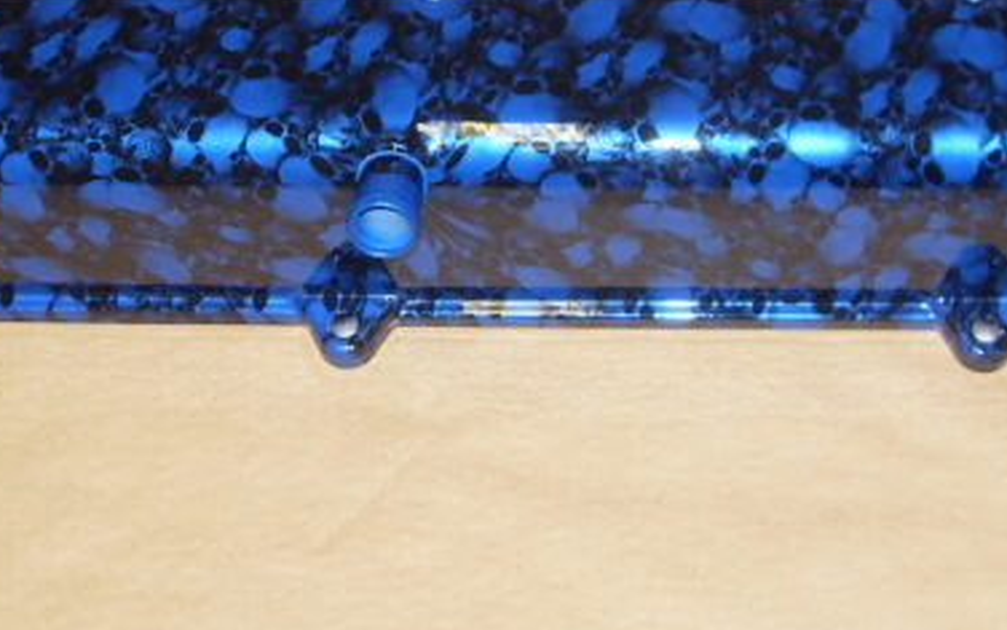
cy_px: 86
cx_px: 645
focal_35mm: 79
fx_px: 2168
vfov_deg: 16.3
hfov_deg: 26.0
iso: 100
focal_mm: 6.3
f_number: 2.8
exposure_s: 1/45
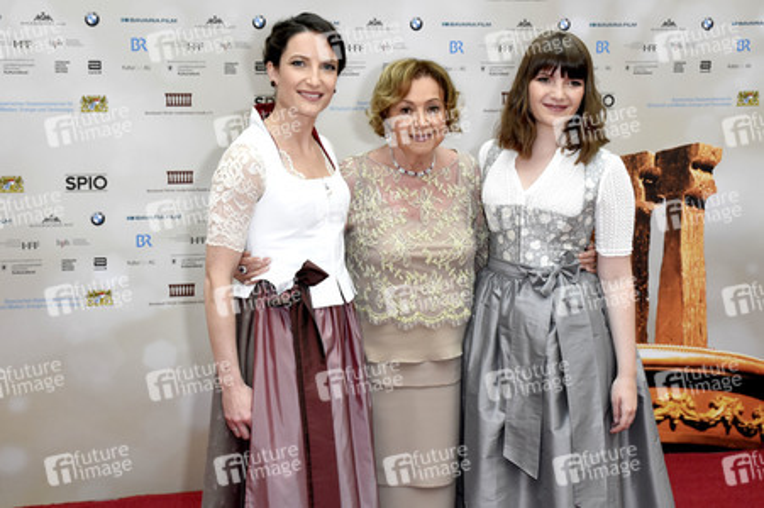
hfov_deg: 41.1
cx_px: 382
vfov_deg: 28.0
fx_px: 1018
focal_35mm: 48
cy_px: 254
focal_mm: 32
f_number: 6.3
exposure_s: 1/160
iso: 1600
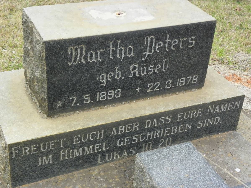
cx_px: 126
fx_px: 450
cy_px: 94
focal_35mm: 62
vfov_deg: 23.7
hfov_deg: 31.2
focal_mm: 11
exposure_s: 1/50
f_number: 3.5
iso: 80
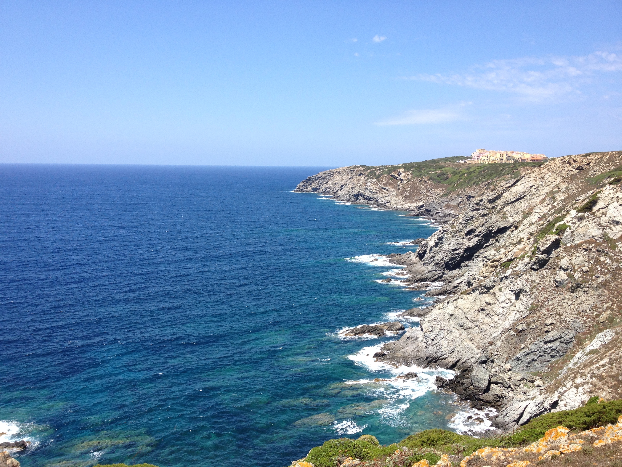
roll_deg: -0.3
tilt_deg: -9.7
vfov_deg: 40.7
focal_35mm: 35
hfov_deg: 52.6
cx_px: 311
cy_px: 234
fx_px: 629
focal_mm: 4.28
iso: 50
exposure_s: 1/1200
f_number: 2.4
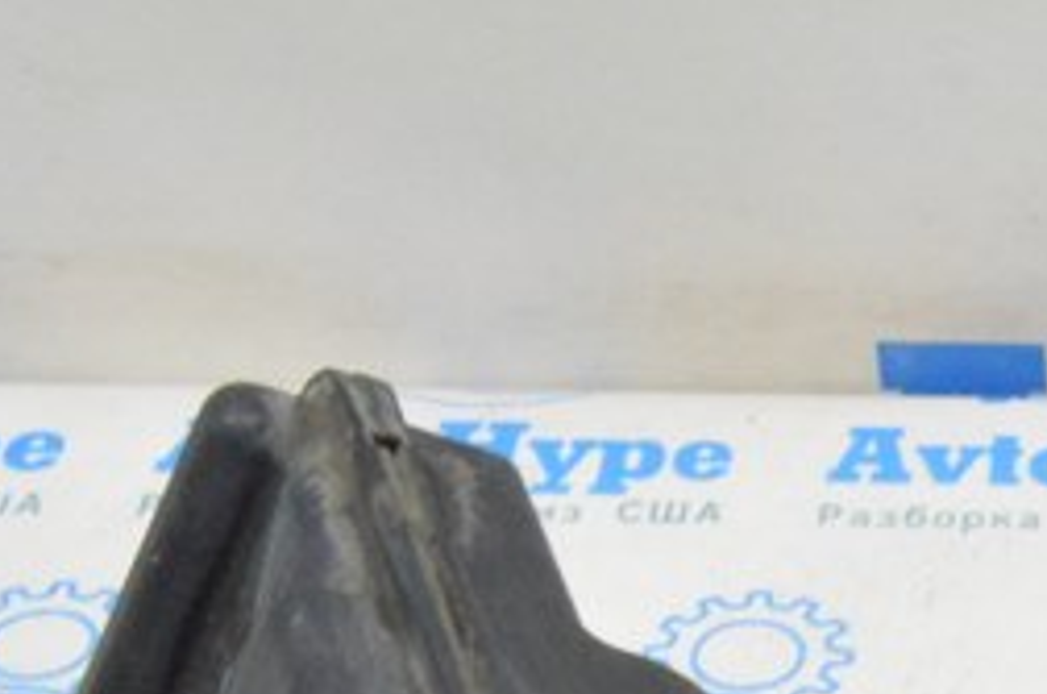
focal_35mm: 122
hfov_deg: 15.9
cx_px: 1371
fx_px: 3541
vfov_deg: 10.8
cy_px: 1045
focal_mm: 20
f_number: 20
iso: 6400
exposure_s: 1/15
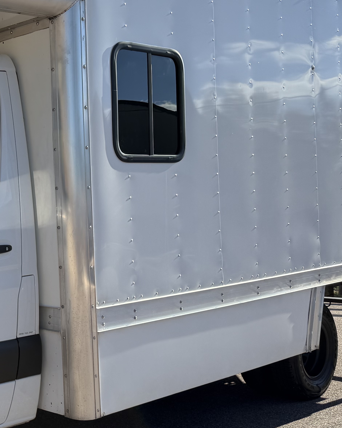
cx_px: -57
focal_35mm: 57
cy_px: 209
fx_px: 721
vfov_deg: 33.0
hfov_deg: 24.4
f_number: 1.78
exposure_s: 1/2907
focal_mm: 6.76
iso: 80
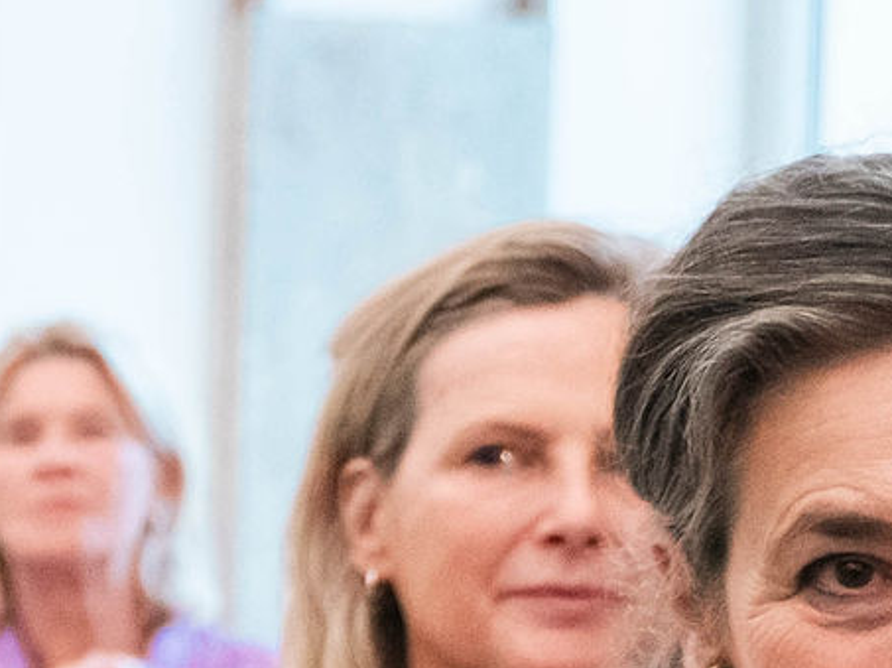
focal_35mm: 237
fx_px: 6102
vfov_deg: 6.2
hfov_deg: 7.7
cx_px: -1314
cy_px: 1141
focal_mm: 28
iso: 2000
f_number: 2.8
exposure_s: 1/200
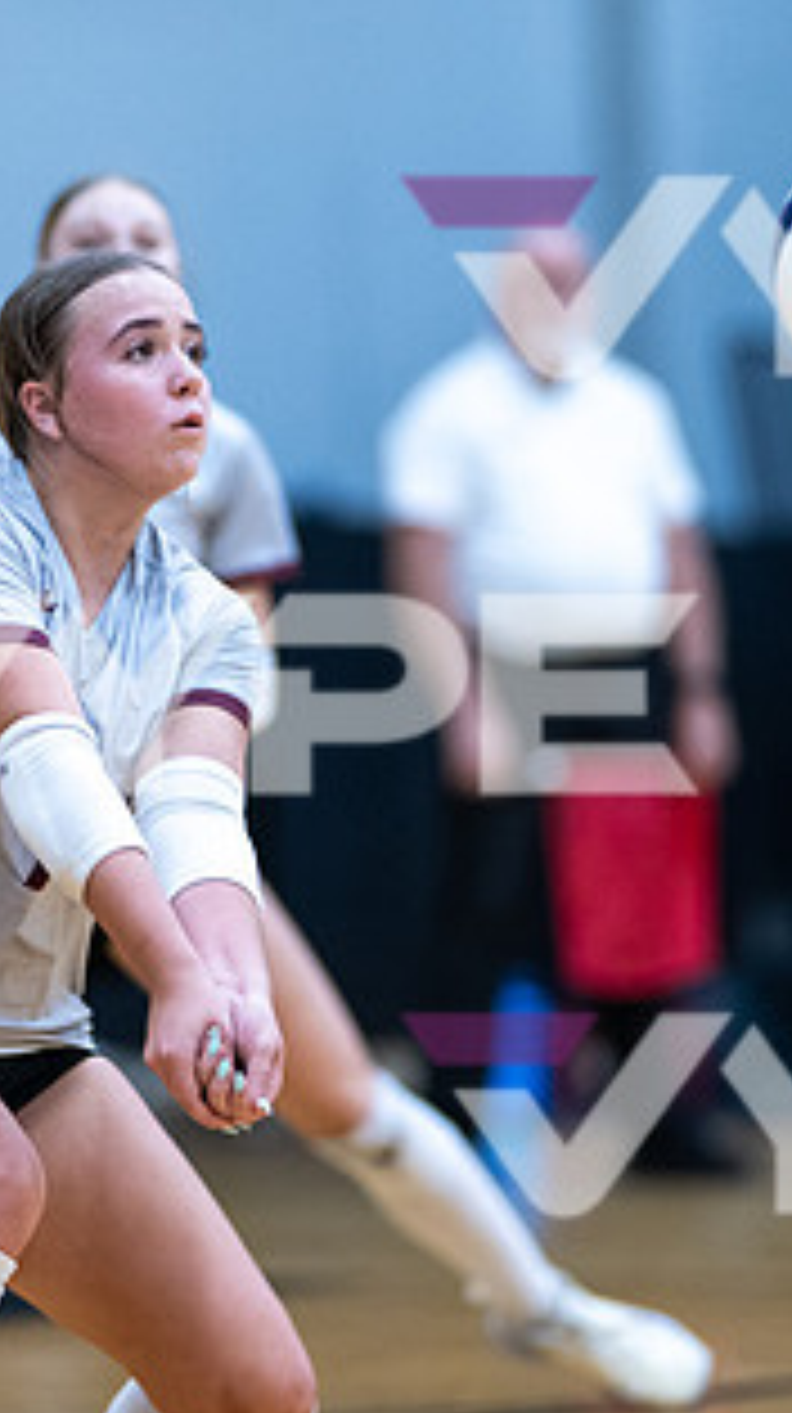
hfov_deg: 5.4
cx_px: 61
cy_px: 575
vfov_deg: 9.5
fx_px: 8460
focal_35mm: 226
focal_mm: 85
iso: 1250
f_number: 1.2
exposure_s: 1/1600
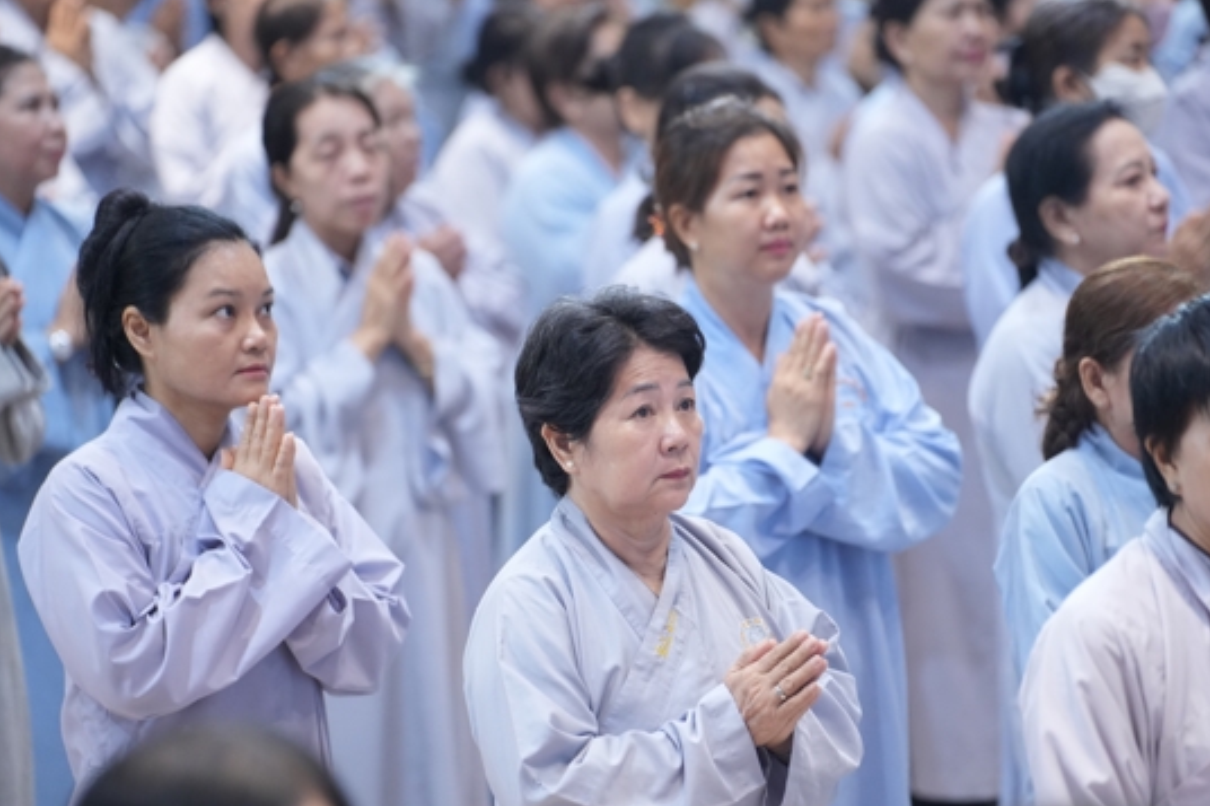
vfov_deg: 7.5
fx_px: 6115
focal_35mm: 182
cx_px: 652
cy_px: 480
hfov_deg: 11.3
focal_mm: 150
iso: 3200
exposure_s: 1/200
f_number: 2.8
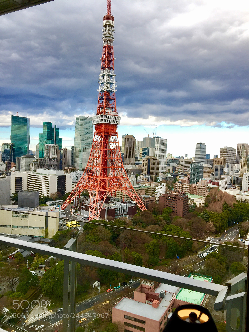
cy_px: 166
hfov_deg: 48.2
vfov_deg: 61.7
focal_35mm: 29
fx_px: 278
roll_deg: -1.9
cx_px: 124
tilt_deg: -1.2
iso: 32
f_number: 2.2
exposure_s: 1/335
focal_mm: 4.15
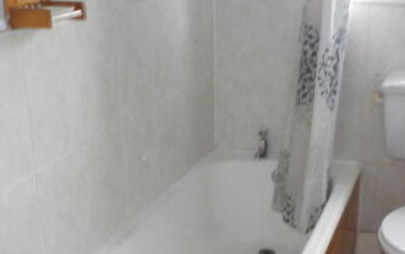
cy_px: 187
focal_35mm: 56
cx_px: 228
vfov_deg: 23.0
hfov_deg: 36.2
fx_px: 618
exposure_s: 1/30
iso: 360
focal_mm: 4.1
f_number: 3.3
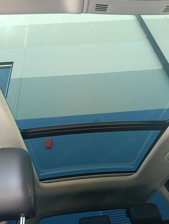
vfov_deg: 65.3
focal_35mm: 27
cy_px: 112
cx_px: 84
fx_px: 175
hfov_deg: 51.5
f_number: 1.8
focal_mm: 3.98
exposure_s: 1/33.3
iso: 125
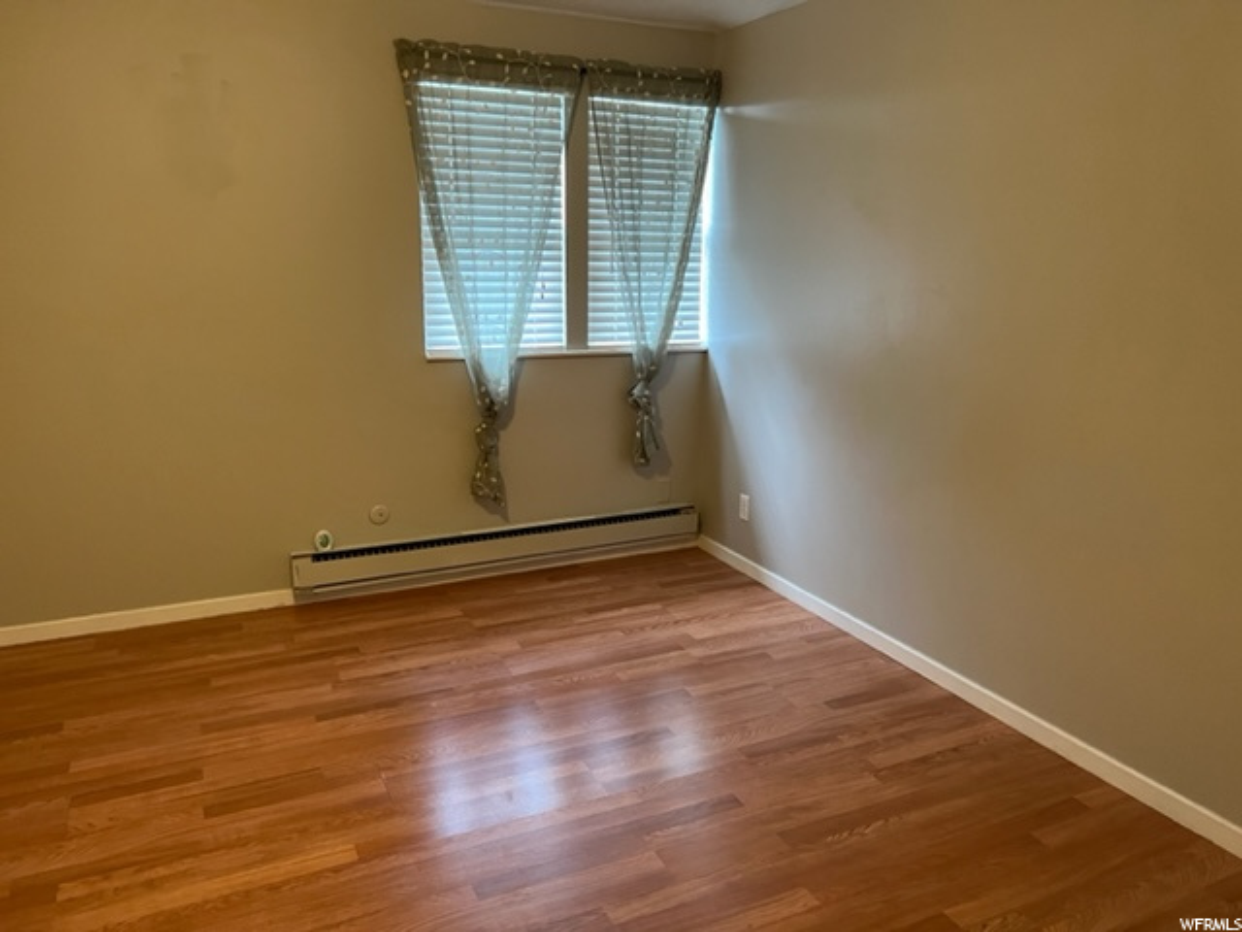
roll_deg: -0.7
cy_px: 466
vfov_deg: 53.1
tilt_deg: -12.6
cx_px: 621
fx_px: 933
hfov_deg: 67.3
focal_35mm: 26
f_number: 1.5
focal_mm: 5.7
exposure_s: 1/60
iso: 320
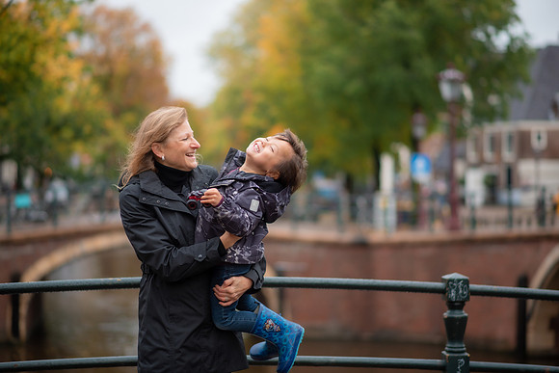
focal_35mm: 85
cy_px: 186
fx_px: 1320
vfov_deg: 16.1
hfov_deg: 23.9
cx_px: 280
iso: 100
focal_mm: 85
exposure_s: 1/320
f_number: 1.8
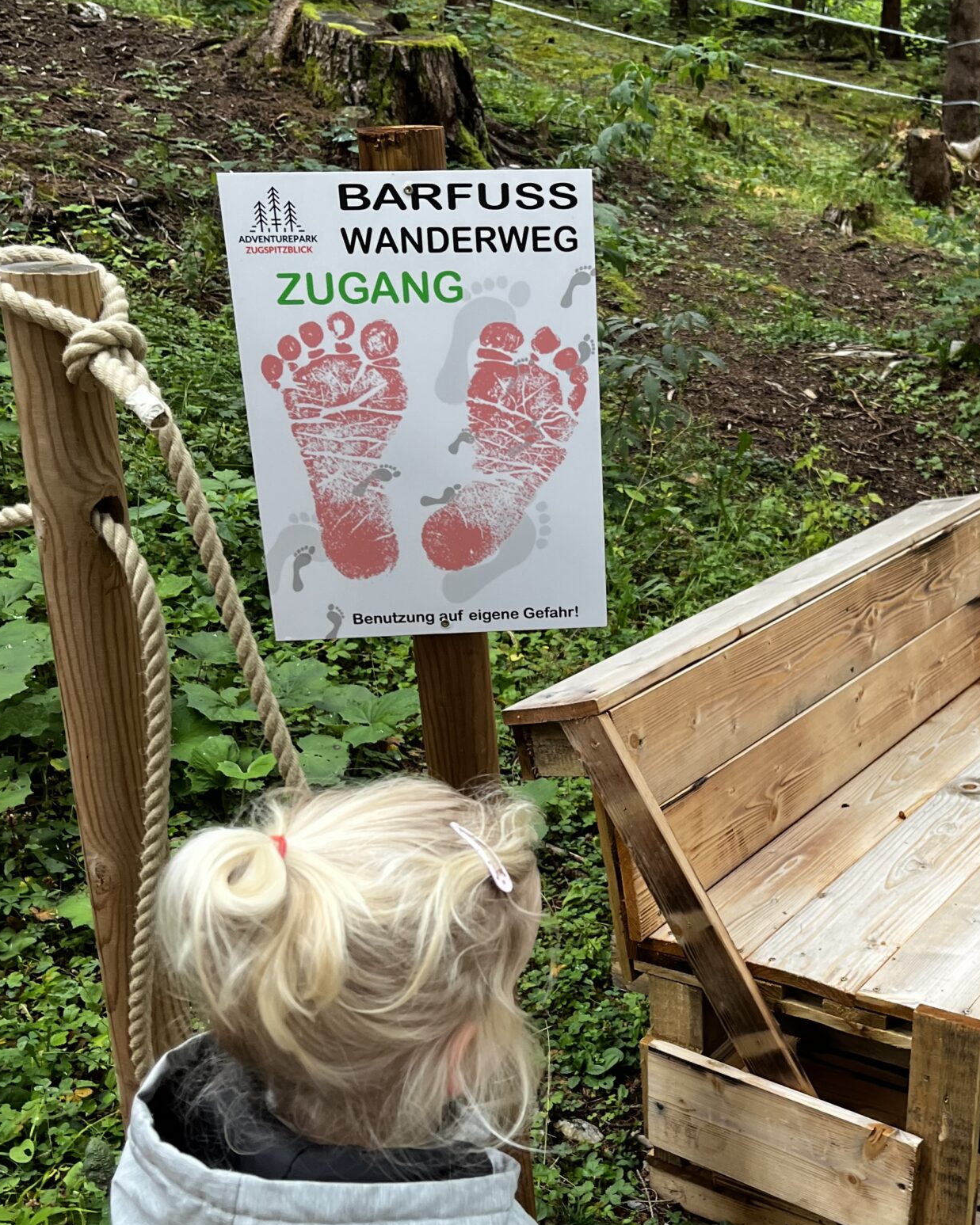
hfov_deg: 35.0
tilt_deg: -25.3
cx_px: 725
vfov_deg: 43.6
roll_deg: +3.4
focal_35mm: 42
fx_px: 1523
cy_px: 740
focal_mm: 5.1
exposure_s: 1/122
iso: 80
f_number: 1.6
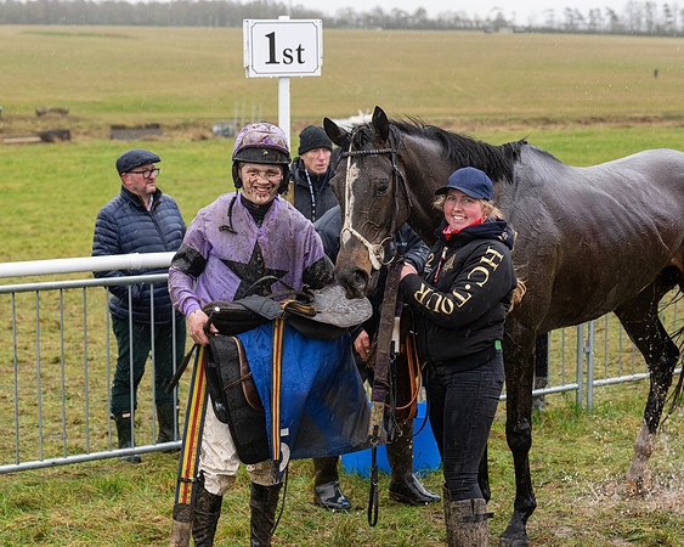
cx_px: 354
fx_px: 1595
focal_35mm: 79
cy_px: 274
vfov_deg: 19.4
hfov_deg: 24.2
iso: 800
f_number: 5
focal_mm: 70
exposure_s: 1/500
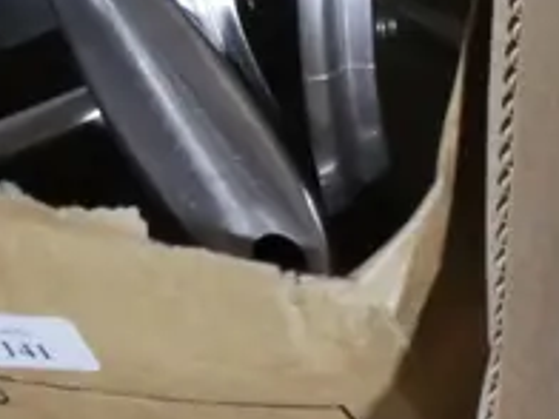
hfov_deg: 8.5
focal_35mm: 209
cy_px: 30
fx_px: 3375
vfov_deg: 7.1
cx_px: 1392
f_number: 4.5
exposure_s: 1/60
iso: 2500
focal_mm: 20
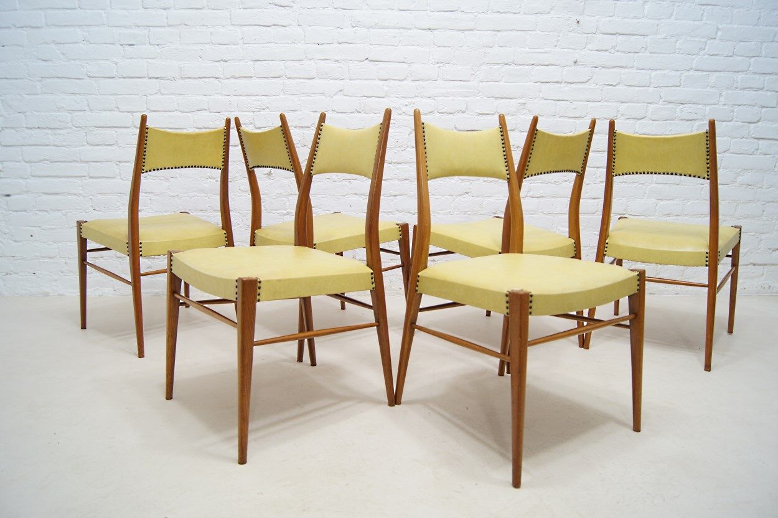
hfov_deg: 67.4
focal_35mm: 27
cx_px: 389
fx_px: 583
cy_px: 259
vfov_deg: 47.9
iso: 200
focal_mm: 18
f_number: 4
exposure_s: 1/25
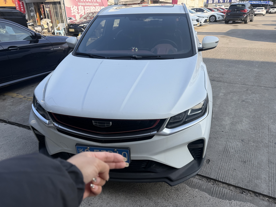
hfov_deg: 69.4
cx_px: 142
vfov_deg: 54.9
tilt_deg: -26.0
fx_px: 199
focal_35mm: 25
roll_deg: +2.4
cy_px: 107
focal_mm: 6.76
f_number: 1.78
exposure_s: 1/1585
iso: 80
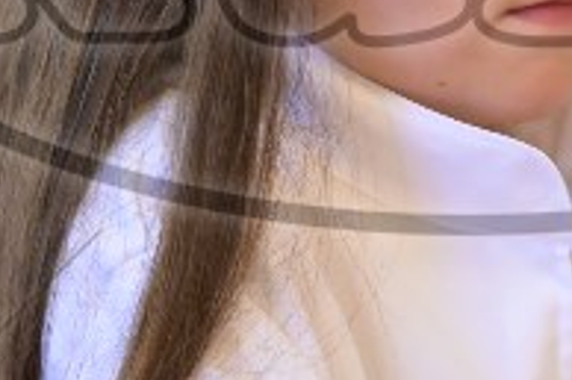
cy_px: -134
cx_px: 469
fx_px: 9557
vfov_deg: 2.3
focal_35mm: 602
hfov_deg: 3.4
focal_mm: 120
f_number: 4
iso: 8000
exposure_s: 1/100
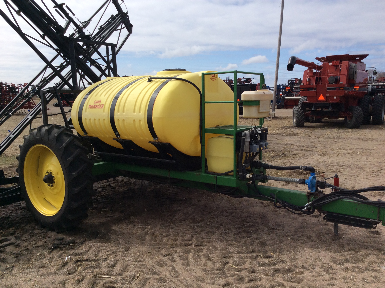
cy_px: 144
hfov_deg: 56.9
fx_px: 355
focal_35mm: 32
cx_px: 192
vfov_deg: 44.1
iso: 32
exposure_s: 1/2604
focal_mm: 3.3
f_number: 2.4
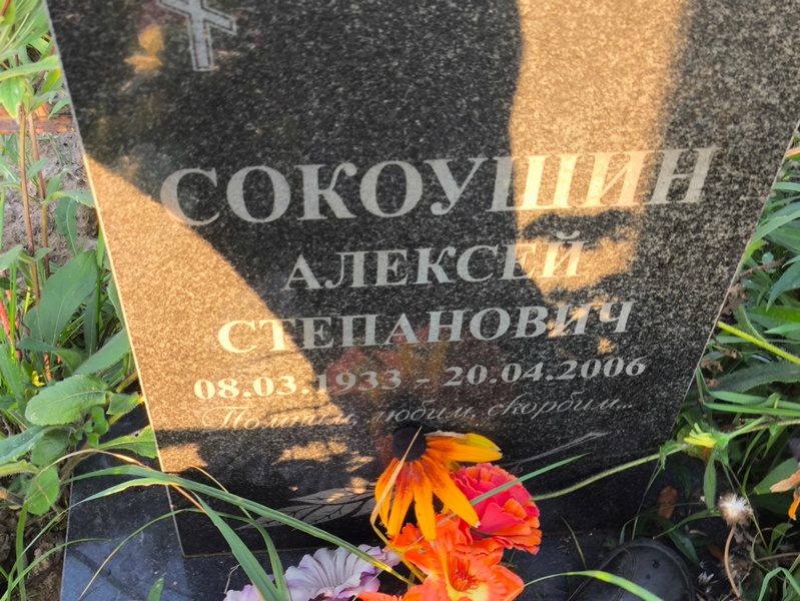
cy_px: 300
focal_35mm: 50
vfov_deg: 29.1
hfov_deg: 38.2
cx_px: 400
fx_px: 1156
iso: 64
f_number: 1.7
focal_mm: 4.71
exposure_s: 1/50
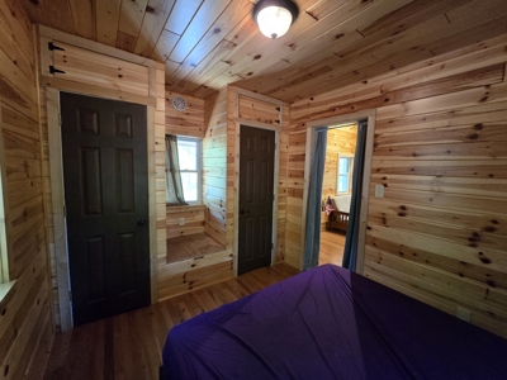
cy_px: 190
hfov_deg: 106.2
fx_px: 190
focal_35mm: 13
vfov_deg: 89.9
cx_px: 254
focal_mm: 2.2
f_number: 2.2
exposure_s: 1/60
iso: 1000
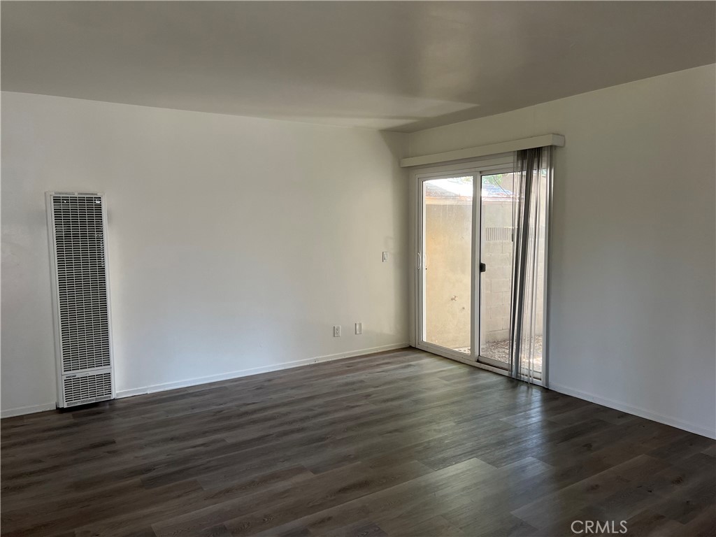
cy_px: 268
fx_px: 538
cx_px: 358
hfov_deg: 67.3
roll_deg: +0.6
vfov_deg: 53.1
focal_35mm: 26
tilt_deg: -5.1
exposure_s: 1/60
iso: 160
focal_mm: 5.7
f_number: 1.5
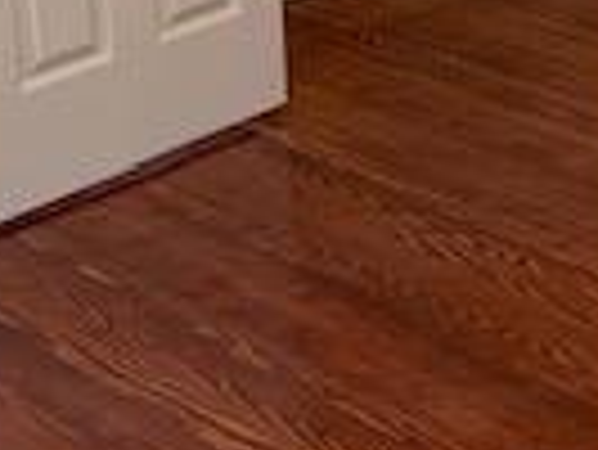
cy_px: -207
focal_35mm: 125
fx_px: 2161
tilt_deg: -11.4
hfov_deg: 15.4
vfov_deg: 11.4
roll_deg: +1.5
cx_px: 647
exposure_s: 1/60
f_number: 1.8
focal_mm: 4.25
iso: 250
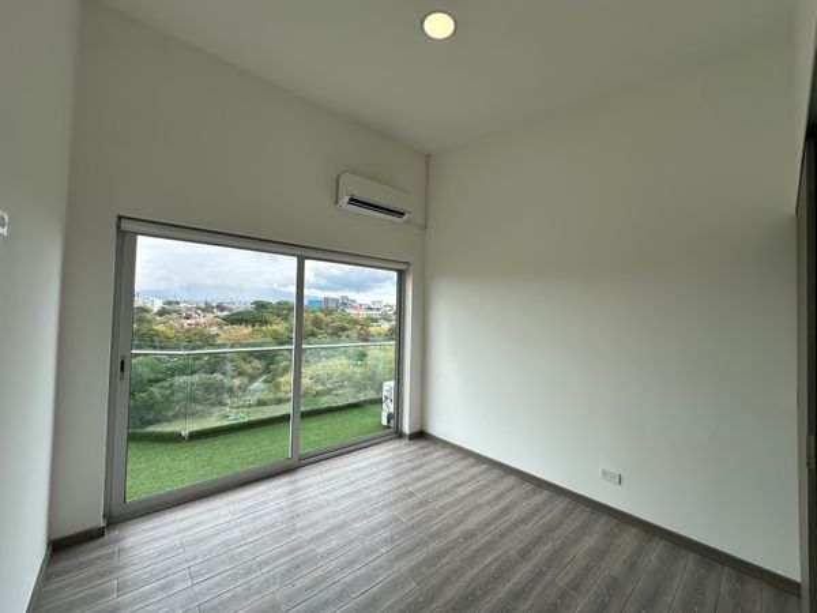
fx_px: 330
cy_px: 306
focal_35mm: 14
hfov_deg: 102.1
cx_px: 408
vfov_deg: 85.7
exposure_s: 1/553
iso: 40
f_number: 2.2
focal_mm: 2.22
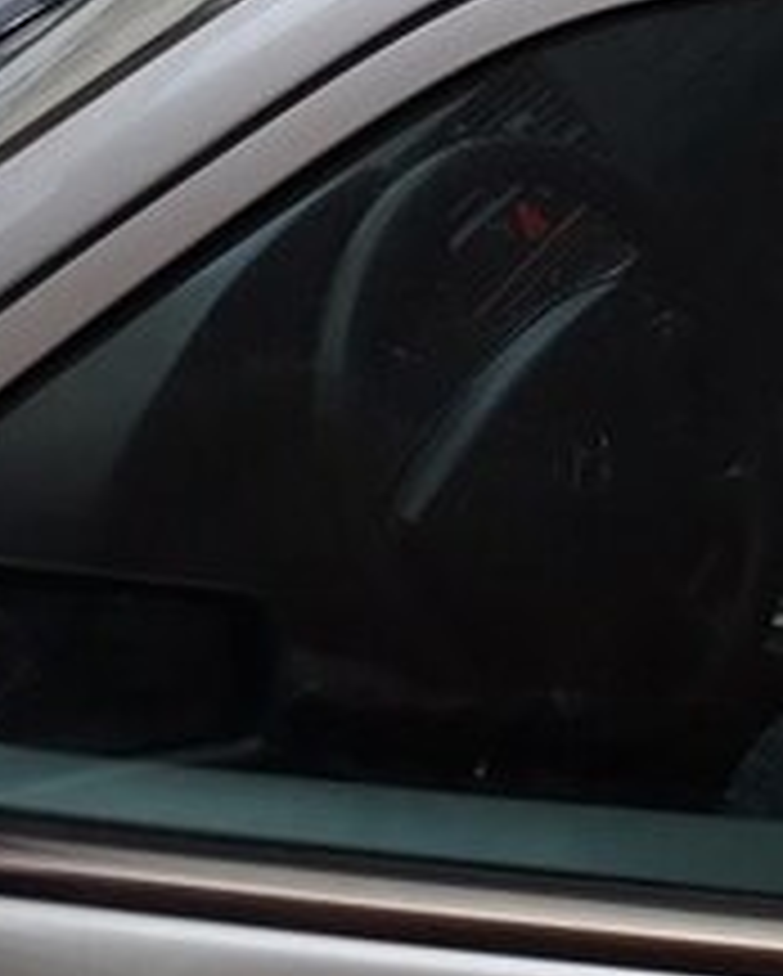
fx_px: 2314
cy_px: -61
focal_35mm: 80
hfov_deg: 16.3
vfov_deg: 22.6
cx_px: 1382
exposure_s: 1/105
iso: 40
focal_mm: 3.6
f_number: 1.9
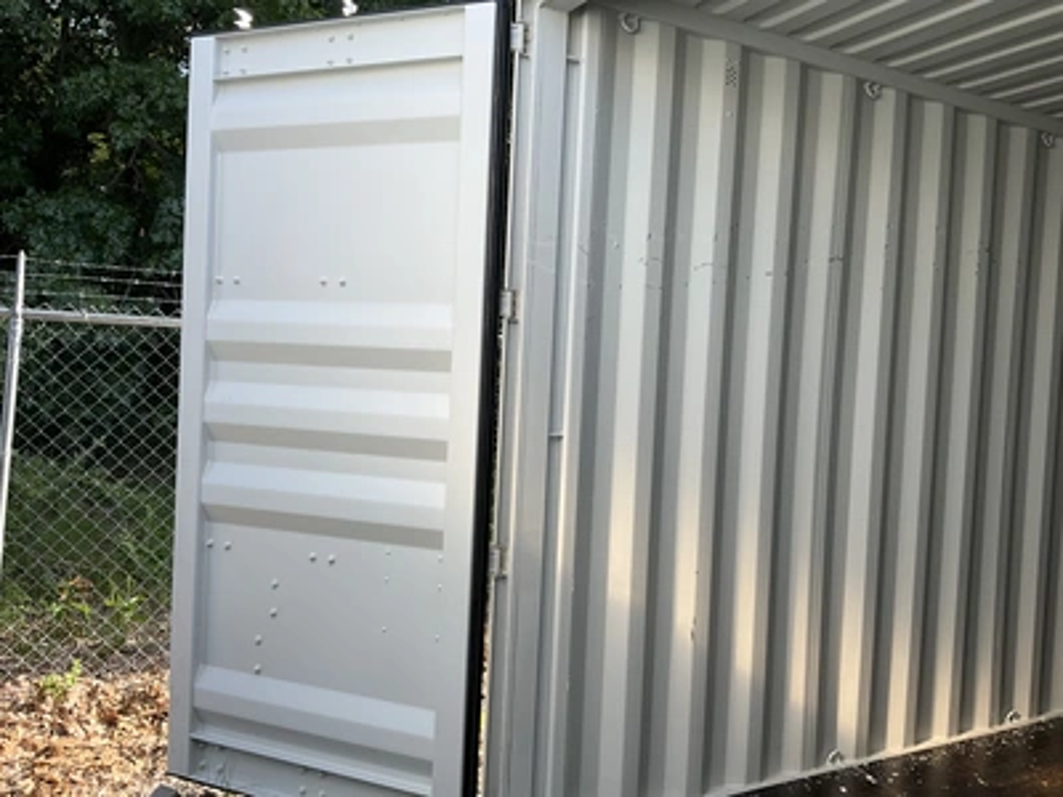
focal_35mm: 29
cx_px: 532
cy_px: 398
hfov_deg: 61.7
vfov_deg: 48.2
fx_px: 891
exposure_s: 1/461
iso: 25
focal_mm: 3
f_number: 1.8
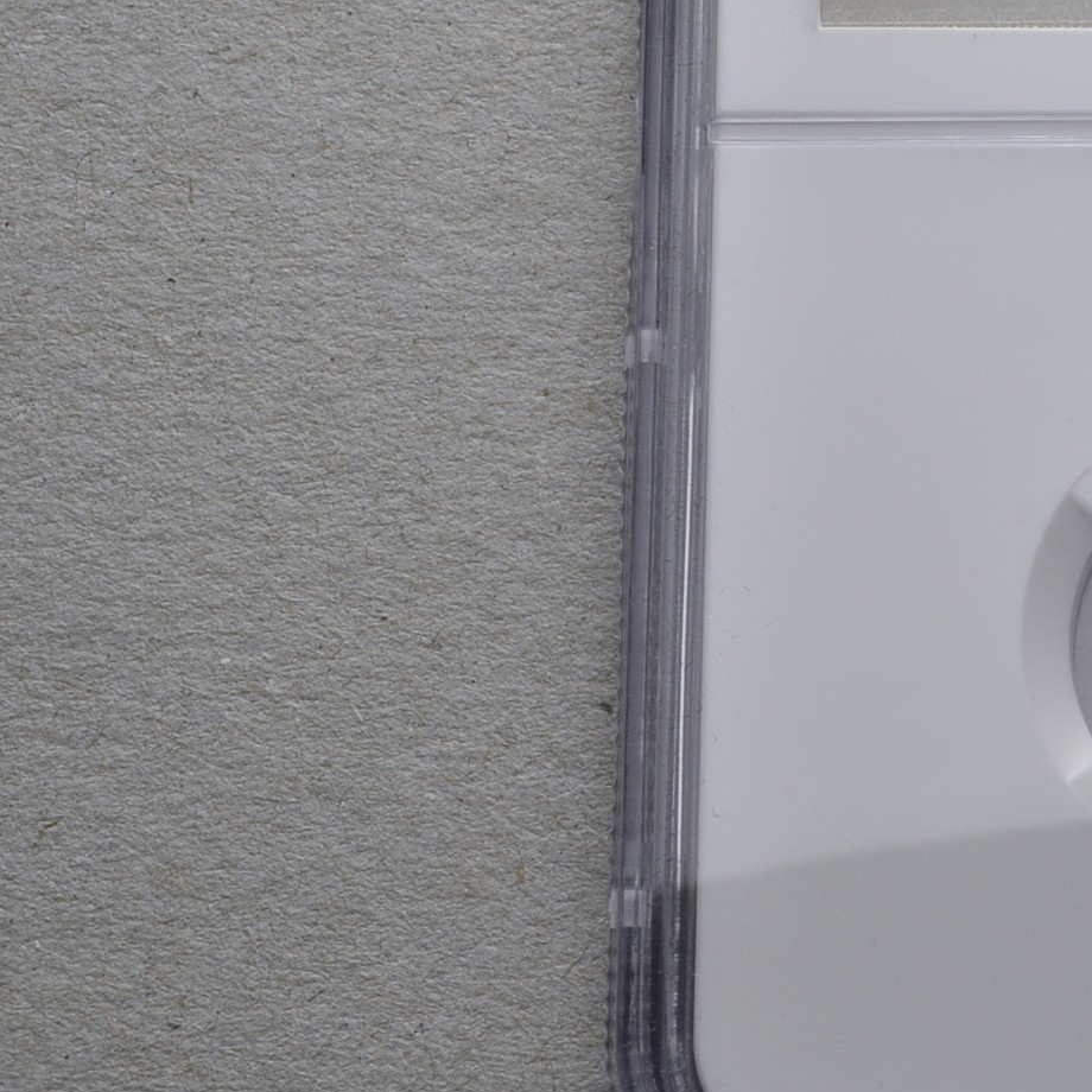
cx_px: 1272
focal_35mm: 109
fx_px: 3890
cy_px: 358
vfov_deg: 15.9
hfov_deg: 15.5
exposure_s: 1/250
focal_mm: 32
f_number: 14
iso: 400
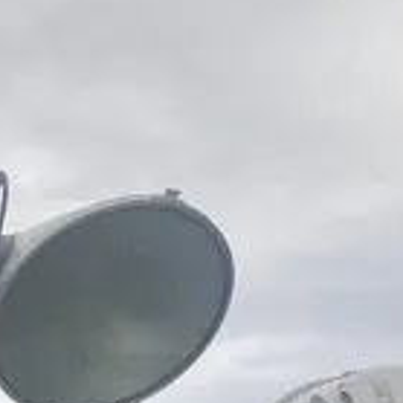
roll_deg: +2.4
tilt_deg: -5.2
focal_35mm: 131
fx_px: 1725
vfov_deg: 10.9
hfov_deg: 13.1
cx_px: -17
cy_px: 1019
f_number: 1.8
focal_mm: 3.99
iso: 32
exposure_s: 1/476
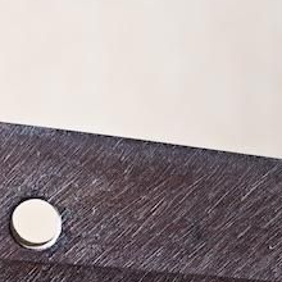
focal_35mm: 317
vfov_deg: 5.5
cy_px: 240
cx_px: 344
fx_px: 2919
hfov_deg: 5.5
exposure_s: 1
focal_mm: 39
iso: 100
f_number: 4.5
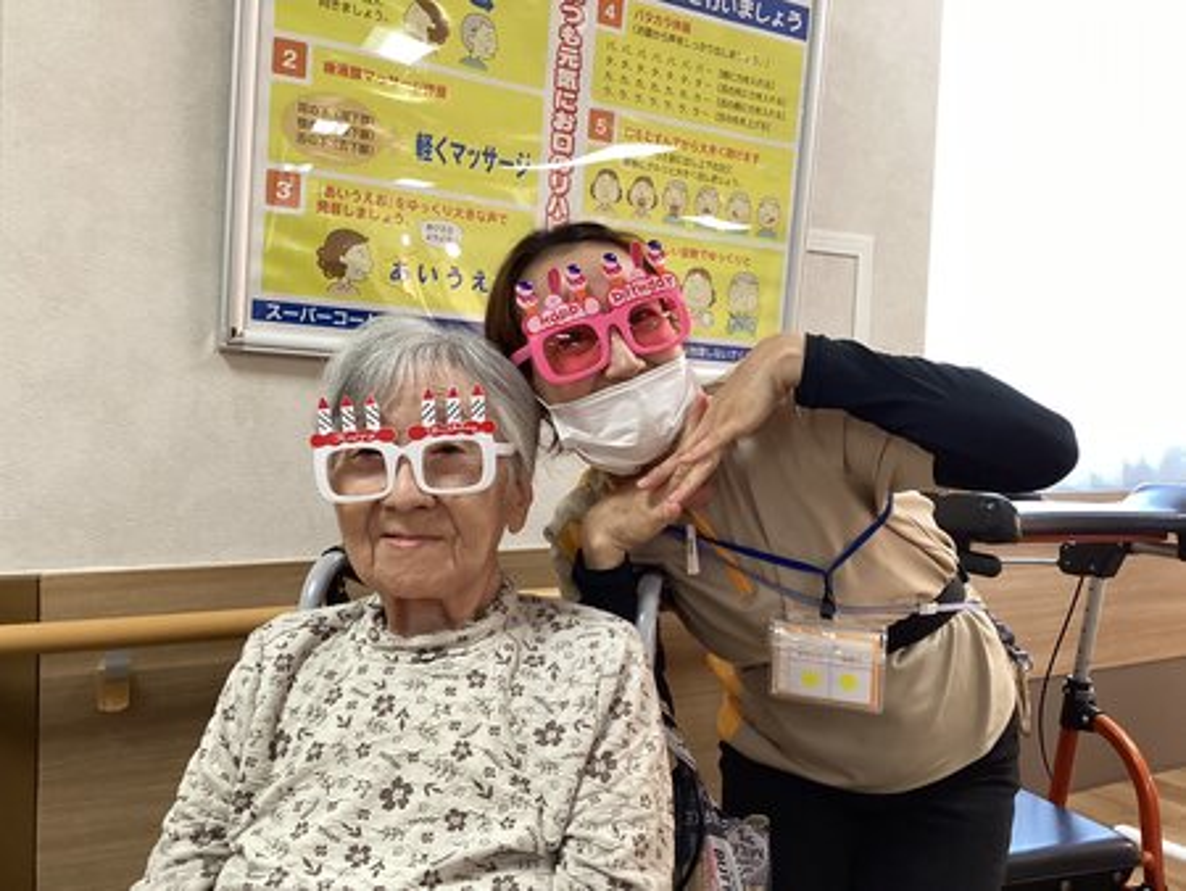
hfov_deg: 58.3
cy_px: 446
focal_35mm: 31
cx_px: 593
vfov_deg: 45.5
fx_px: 1063
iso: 125
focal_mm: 3.3
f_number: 2.4
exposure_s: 1/60
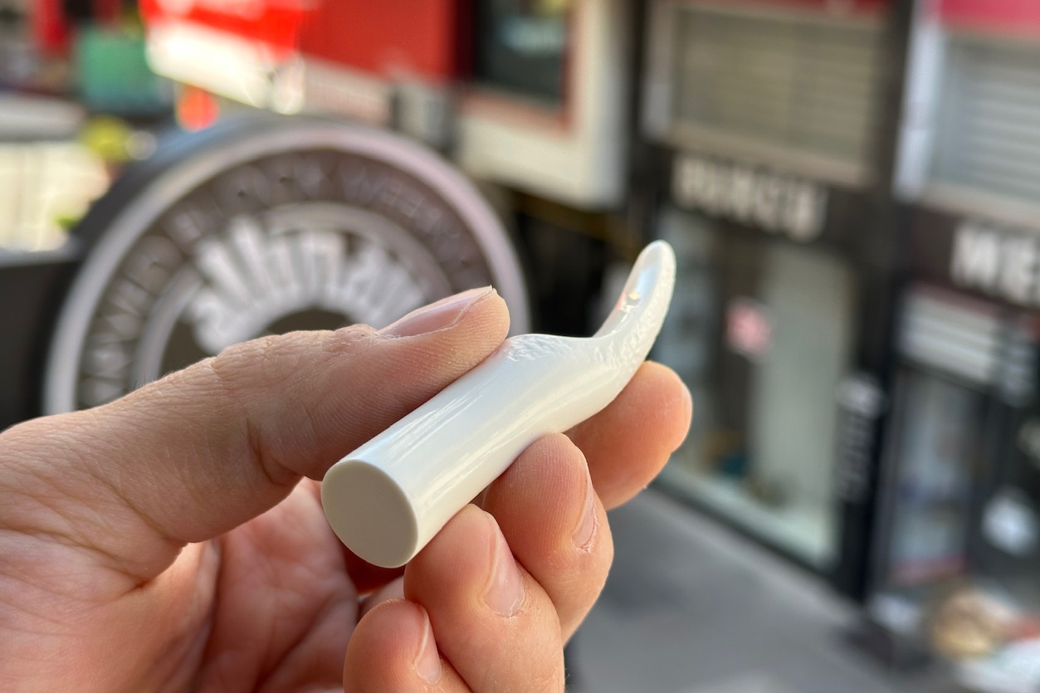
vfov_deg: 26.5
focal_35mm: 51
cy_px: 356
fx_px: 1473
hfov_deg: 38.9
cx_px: 517
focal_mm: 6.86
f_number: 1.78
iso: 64
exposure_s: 1/431
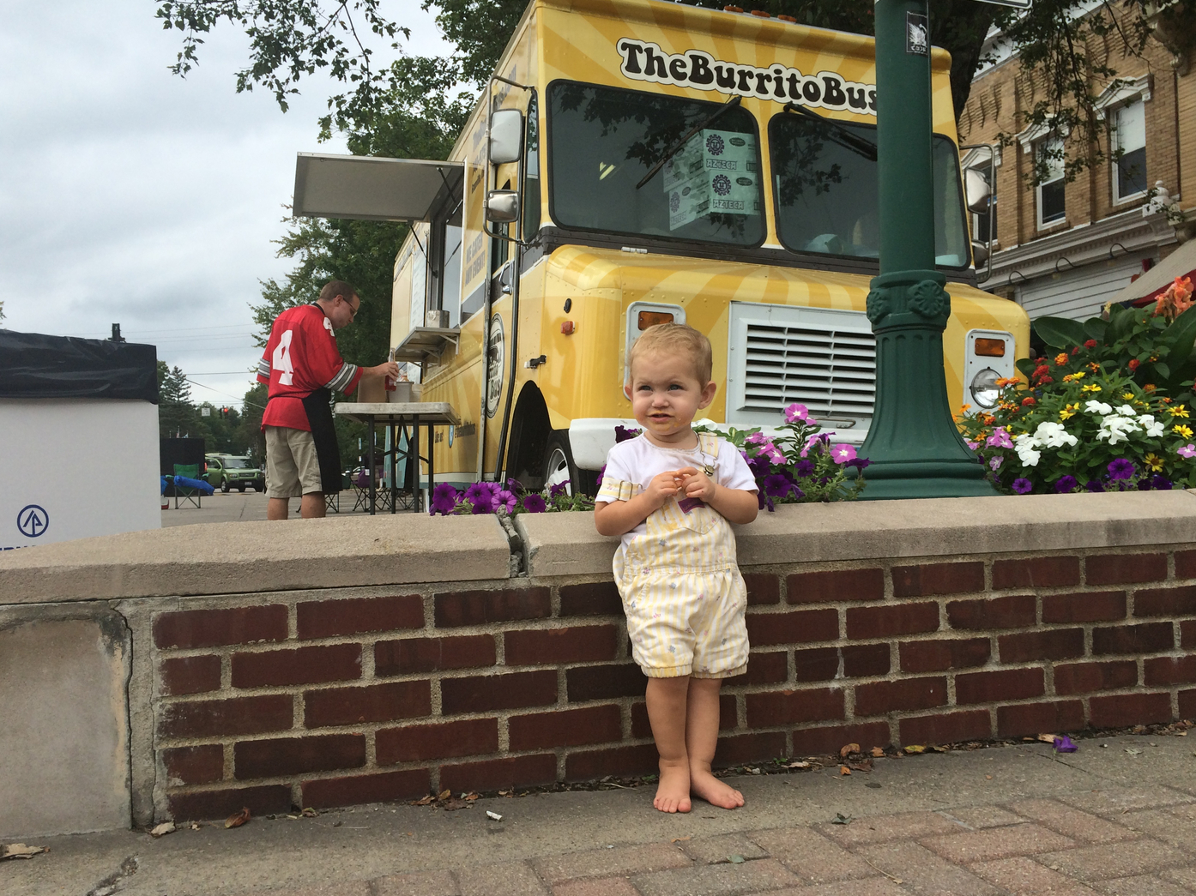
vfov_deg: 45.4
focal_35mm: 31
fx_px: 1071
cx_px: 597
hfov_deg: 58.4
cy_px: 459
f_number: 2.2
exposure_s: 1/1520
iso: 32
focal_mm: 4.12
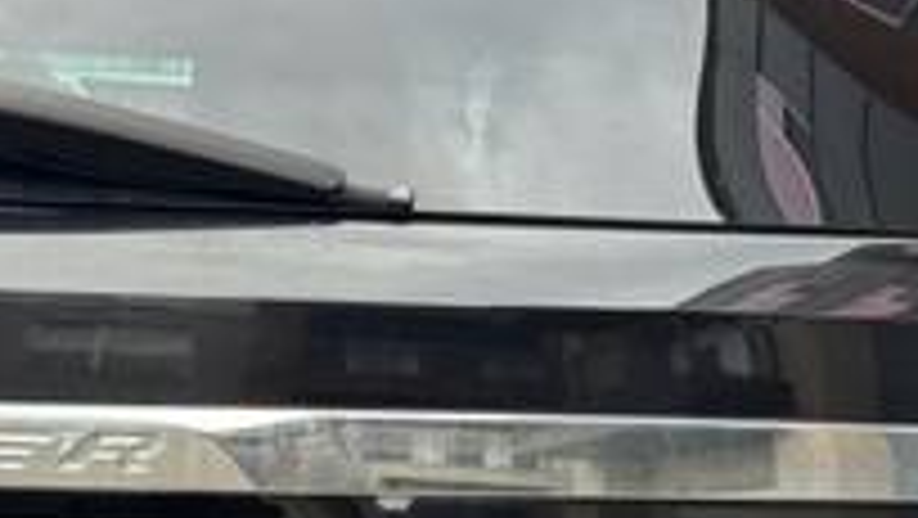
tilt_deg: -7.1
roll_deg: -3.8
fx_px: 3994
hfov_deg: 13.0
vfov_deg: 7.3
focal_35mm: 164
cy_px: 829
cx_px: 814
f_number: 1.78
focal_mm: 6.76
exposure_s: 1/349
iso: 64
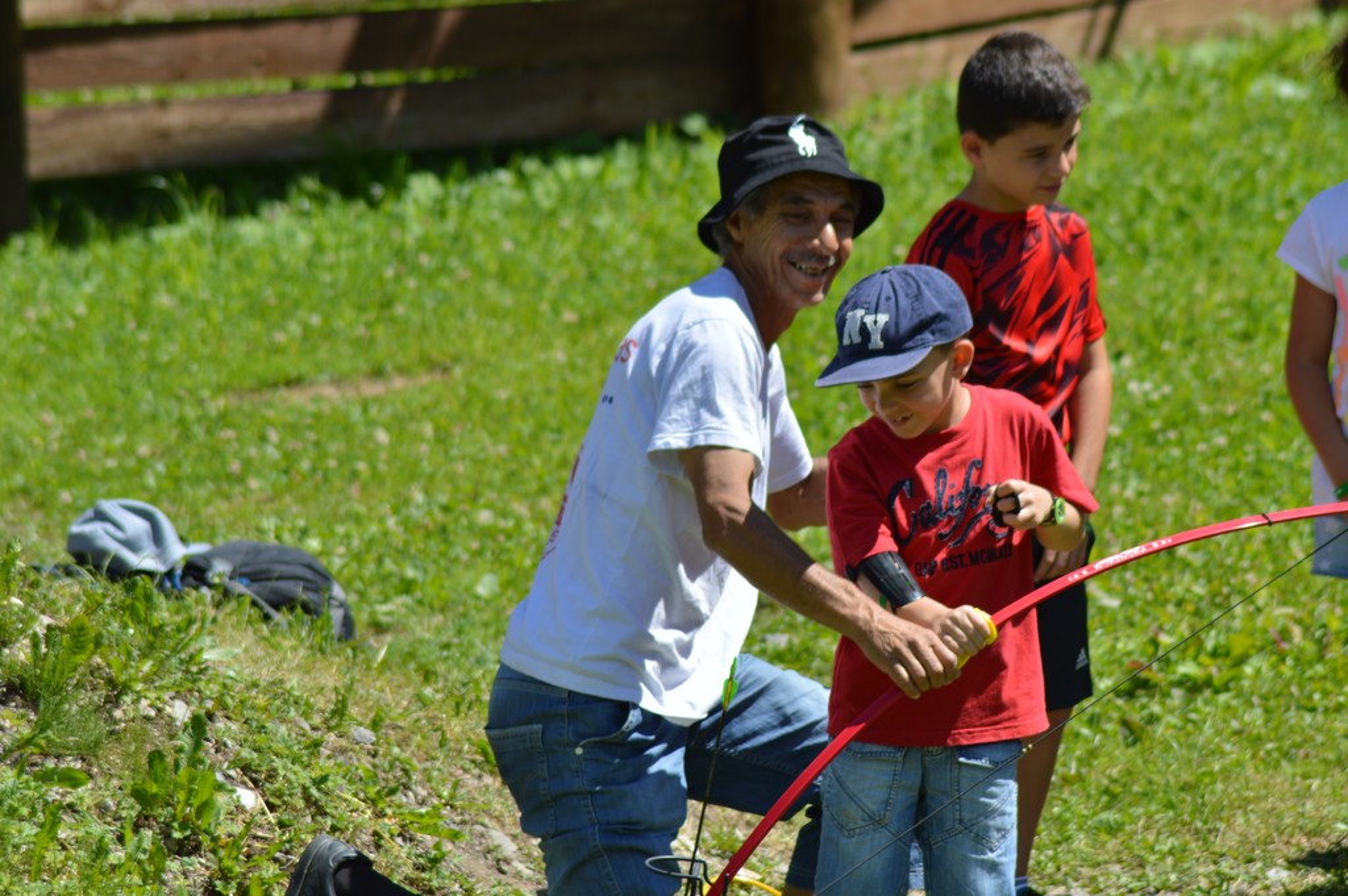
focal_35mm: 375
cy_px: 448
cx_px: 674
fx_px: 14030
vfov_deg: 3.7
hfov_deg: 5.5
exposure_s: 1/400
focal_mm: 250
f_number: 7.1
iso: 100
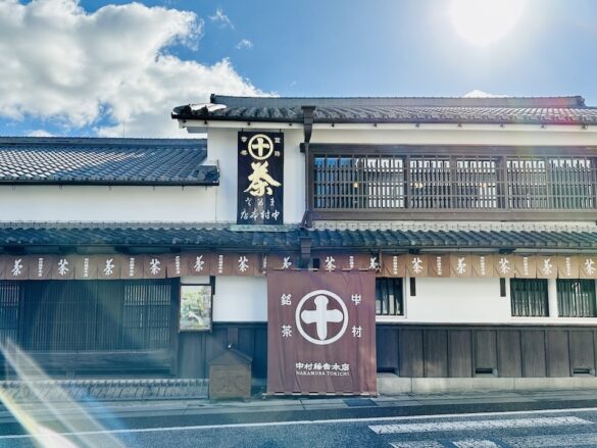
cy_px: 224
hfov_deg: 71.6
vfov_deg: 56.8
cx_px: 298
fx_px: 414
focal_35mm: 24
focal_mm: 6.86
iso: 80
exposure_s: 1/3155
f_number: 1.78
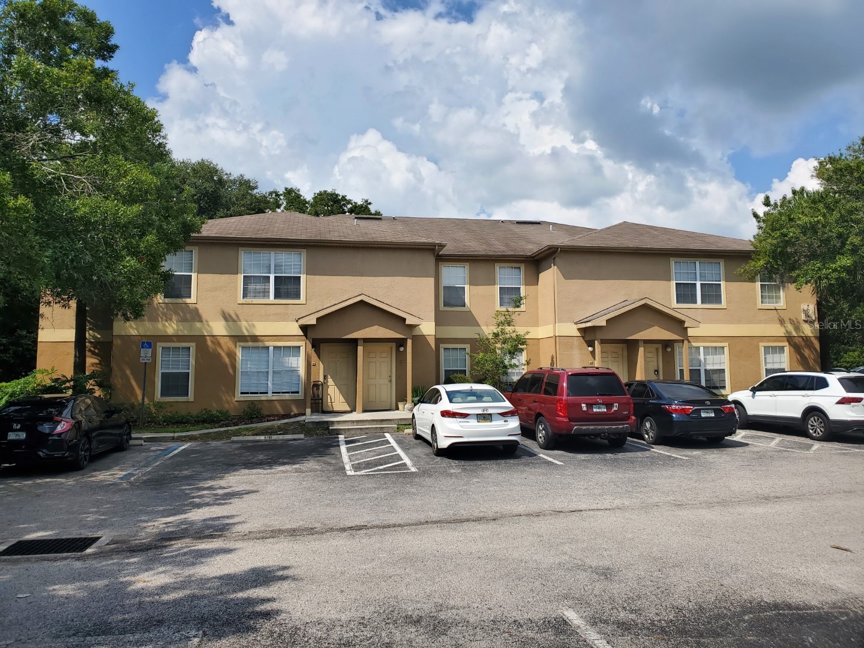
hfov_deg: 67.3
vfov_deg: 53.1
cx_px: 432
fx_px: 649
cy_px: 324
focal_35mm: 26
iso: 50
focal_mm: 4.3
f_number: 2.4
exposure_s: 1/1834
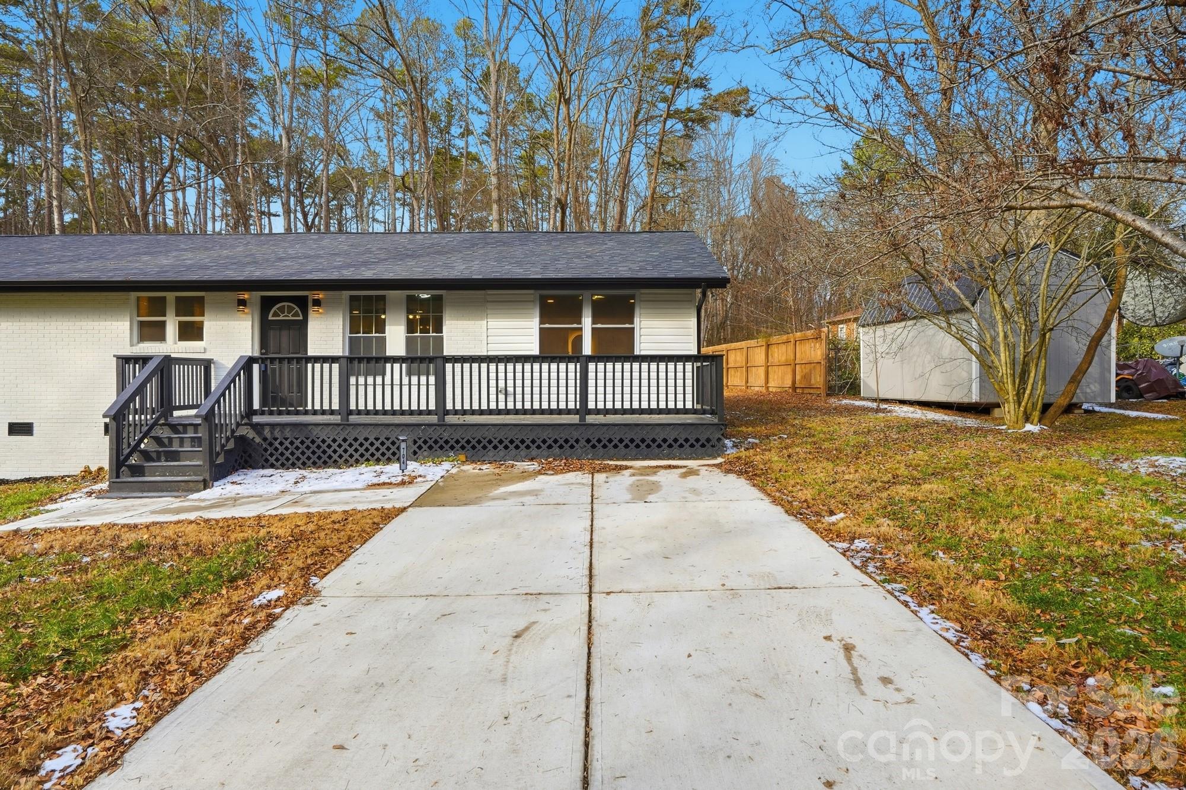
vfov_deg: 61.9
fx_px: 659
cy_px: 395
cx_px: 593
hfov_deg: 84.0
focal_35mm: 20
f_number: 11
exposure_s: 1/1000
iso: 160
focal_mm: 20
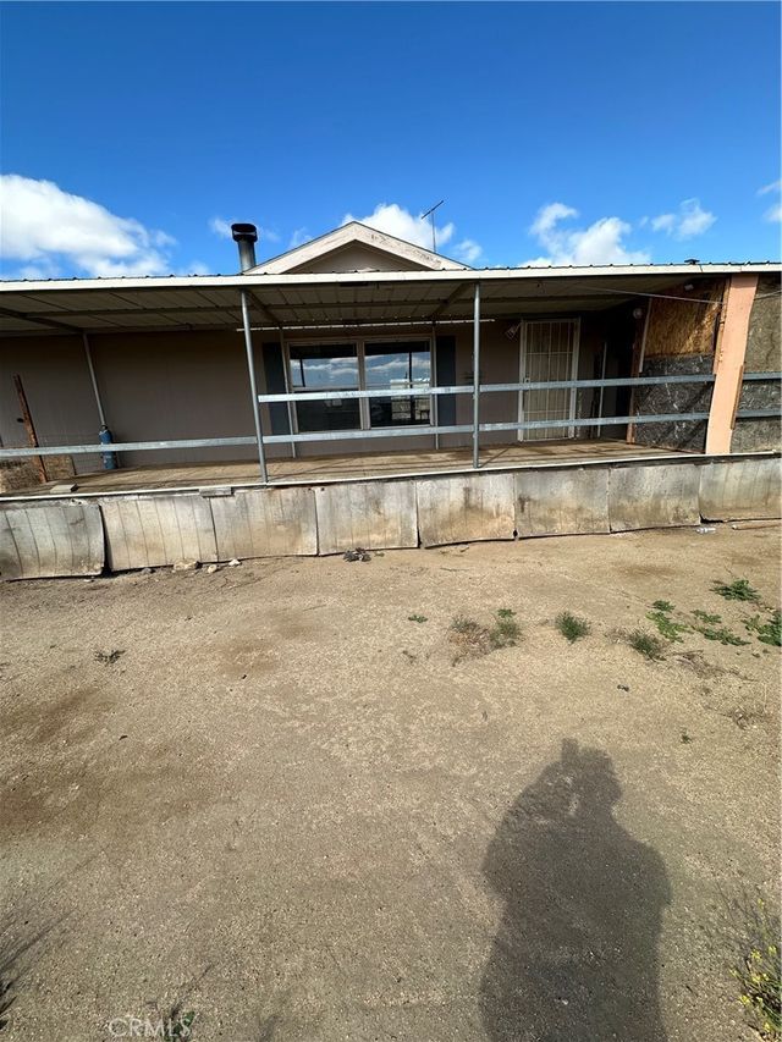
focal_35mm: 14
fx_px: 422
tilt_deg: -16.2
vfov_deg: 102.1
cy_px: 521
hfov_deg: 85.7
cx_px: 391
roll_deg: +2.5
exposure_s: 1/1135
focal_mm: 2.22
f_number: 2.2
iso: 40
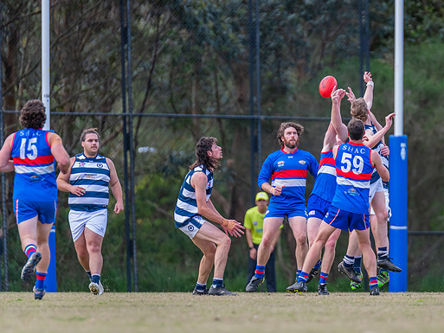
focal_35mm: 544
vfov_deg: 2.7
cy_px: 151
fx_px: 6979
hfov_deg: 3.6
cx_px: 322
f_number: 4
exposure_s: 1/2000
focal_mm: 380
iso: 800
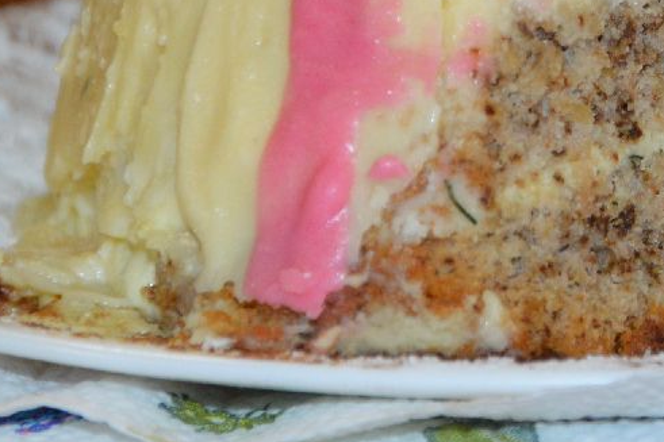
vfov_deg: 3.1
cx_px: 769
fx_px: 8131
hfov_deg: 4.7
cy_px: -62
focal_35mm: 441
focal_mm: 80
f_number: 5.3
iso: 1000
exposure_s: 1/60
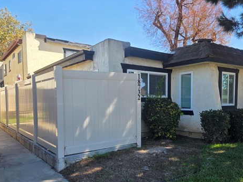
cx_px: 138
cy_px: 111
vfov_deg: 43.9
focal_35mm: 32
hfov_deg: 56.6
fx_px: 225
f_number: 1.7
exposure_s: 1/1915
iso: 80
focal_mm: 6.3
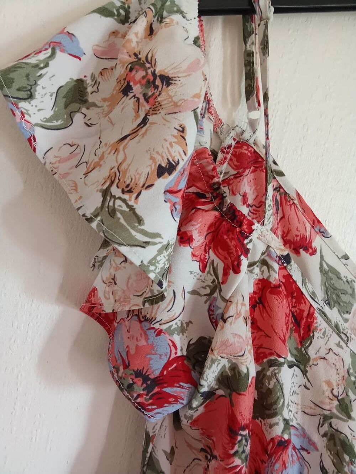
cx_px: 178
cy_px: 237
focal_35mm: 28
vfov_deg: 63.4
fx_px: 384
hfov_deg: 49.8
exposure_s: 1/25
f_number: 2
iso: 640
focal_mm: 2.78
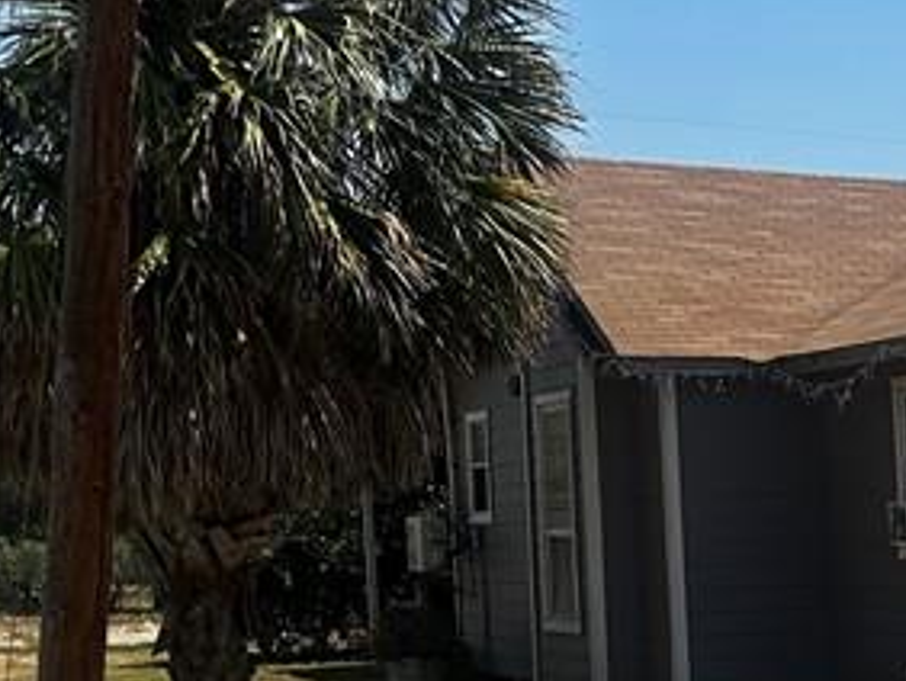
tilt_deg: -3.6
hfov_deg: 18.7
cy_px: 662
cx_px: 1507
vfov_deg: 16.7
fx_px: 2279
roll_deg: +1.3
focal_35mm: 87
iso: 80
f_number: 1.78
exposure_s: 1/5525
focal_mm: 6.86
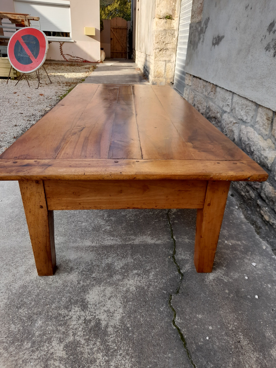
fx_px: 266
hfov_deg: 54.9
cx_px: 138
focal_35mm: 25
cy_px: 184
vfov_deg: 69.4
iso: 20
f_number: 2
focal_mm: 4.6
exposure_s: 1/205
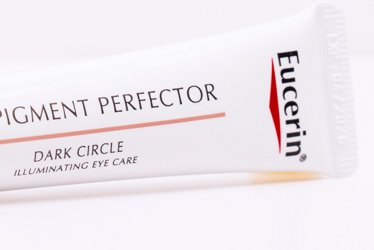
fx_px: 6776
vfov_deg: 2.1
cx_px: -26
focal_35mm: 652
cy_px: -24
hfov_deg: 3.2
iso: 200
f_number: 11
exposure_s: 1/125
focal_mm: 200
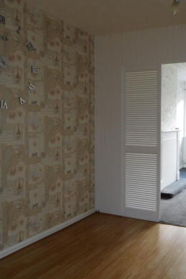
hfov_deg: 36.8
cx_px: 143
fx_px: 271
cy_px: 139
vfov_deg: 54.4
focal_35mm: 35
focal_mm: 4.5
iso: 140
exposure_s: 1/30
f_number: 3.4
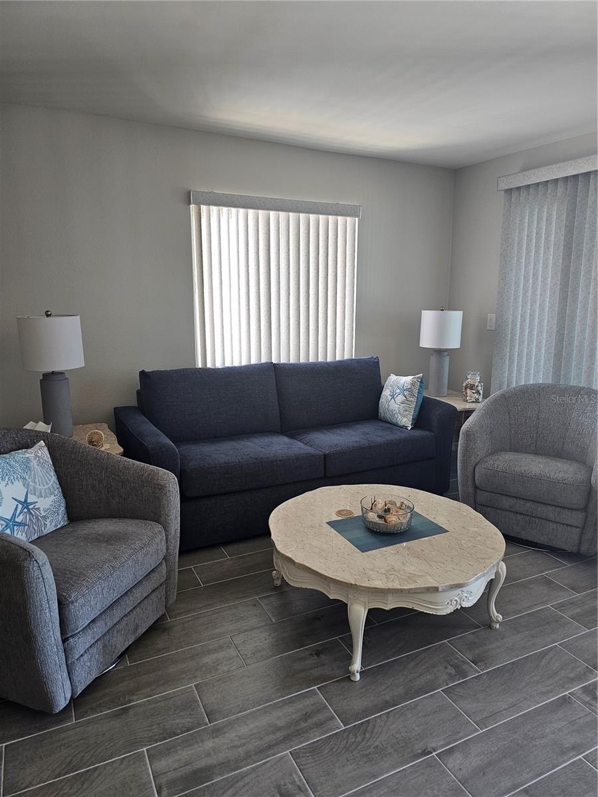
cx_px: 299
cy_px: 398
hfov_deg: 58.9
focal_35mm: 23
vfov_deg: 73.9
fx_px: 530
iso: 160
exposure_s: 1/120
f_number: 1.7
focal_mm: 6.3
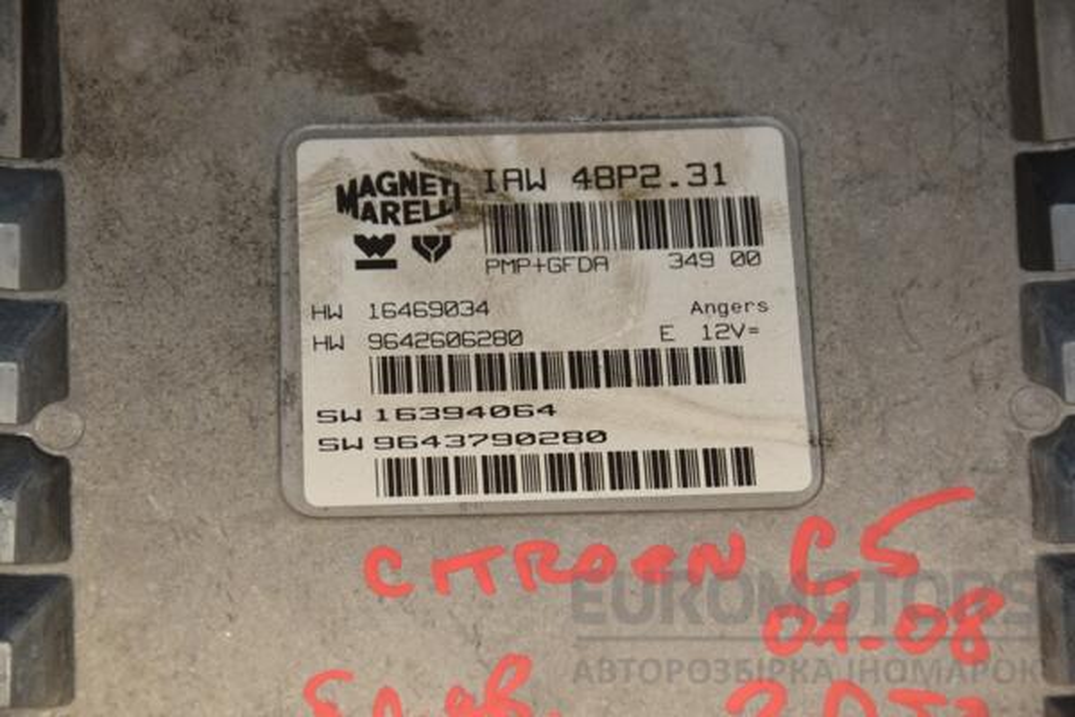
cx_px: 538
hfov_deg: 13.0
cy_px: 358
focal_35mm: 158
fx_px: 4703
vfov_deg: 8.7
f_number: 9
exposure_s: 1/200
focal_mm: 105
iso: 800
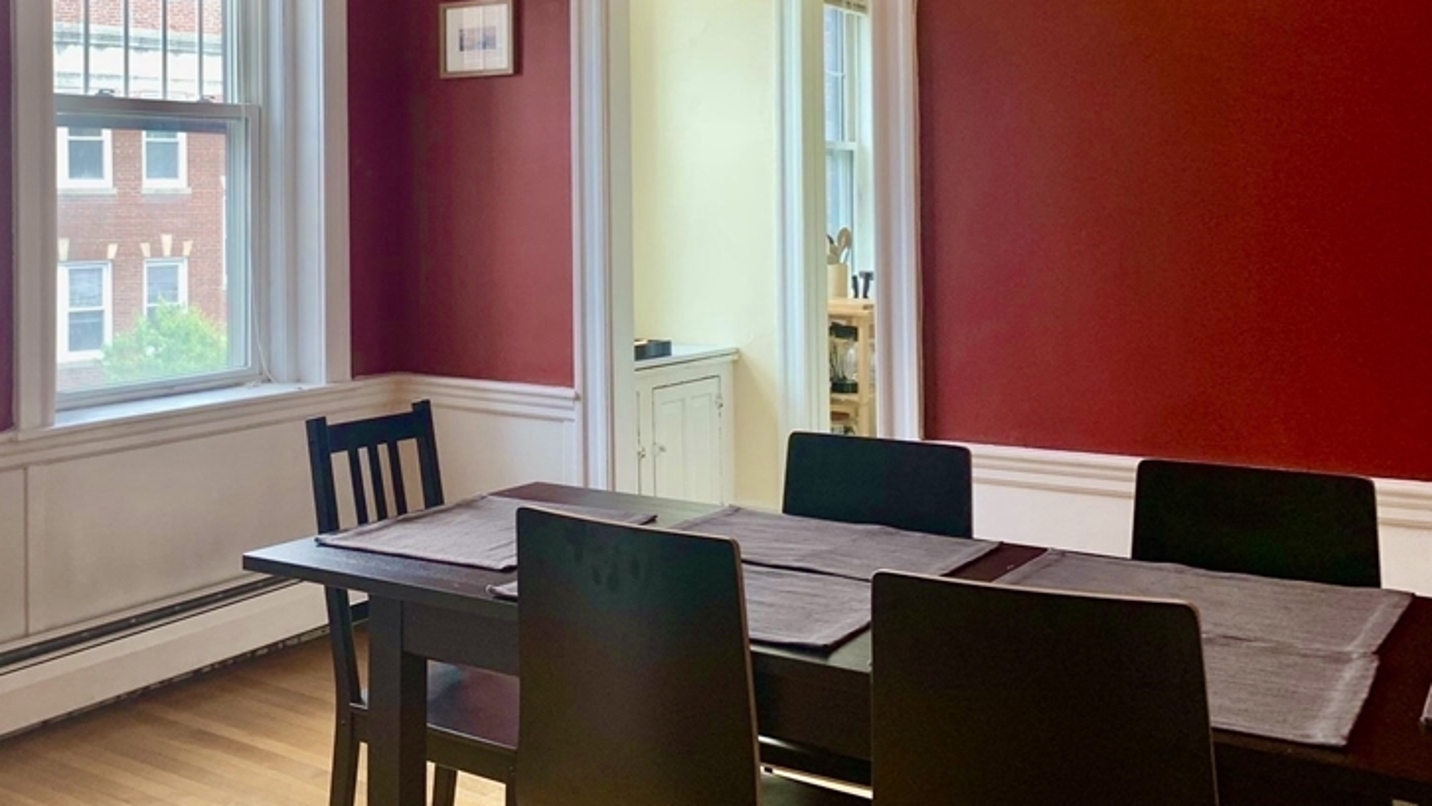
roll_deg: +0.2
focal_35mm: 40
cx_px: 468
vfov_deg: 29.2
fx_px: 1519
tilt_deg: +1.0
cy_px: 196
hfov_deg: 49.5
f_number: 1.8
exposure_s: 1/120
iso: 50
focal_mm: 4.25
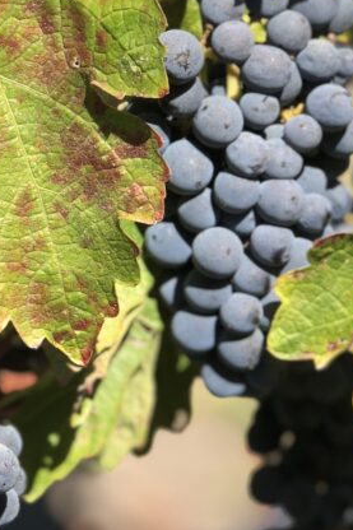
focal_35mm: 146
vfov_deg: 14.1
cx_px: -15
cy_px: 270
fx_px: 2149
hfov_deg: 9.3
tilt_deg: -11.1
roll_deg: +0.3
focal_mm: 6.6
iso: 20
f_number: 2.8
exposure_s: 1/314
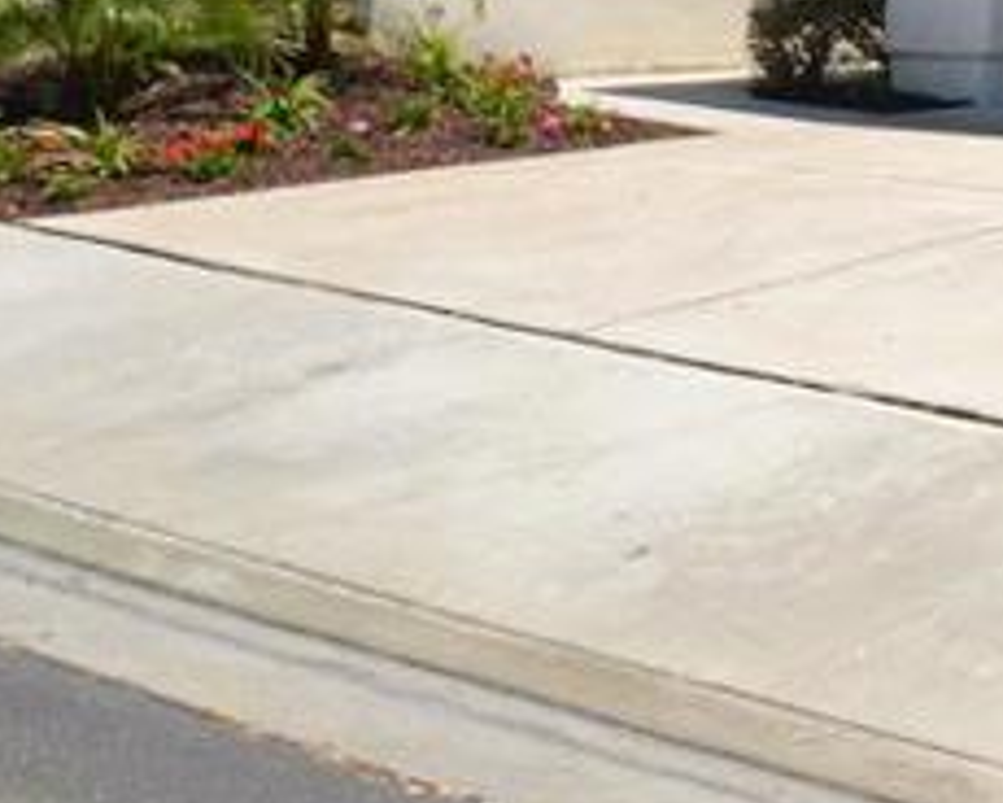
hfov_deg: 18.5
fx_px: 2226
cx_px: 1910
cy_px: -532
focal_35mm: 75
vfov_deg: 17.5
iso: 100
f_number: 9
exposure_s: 1/200
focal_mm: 12
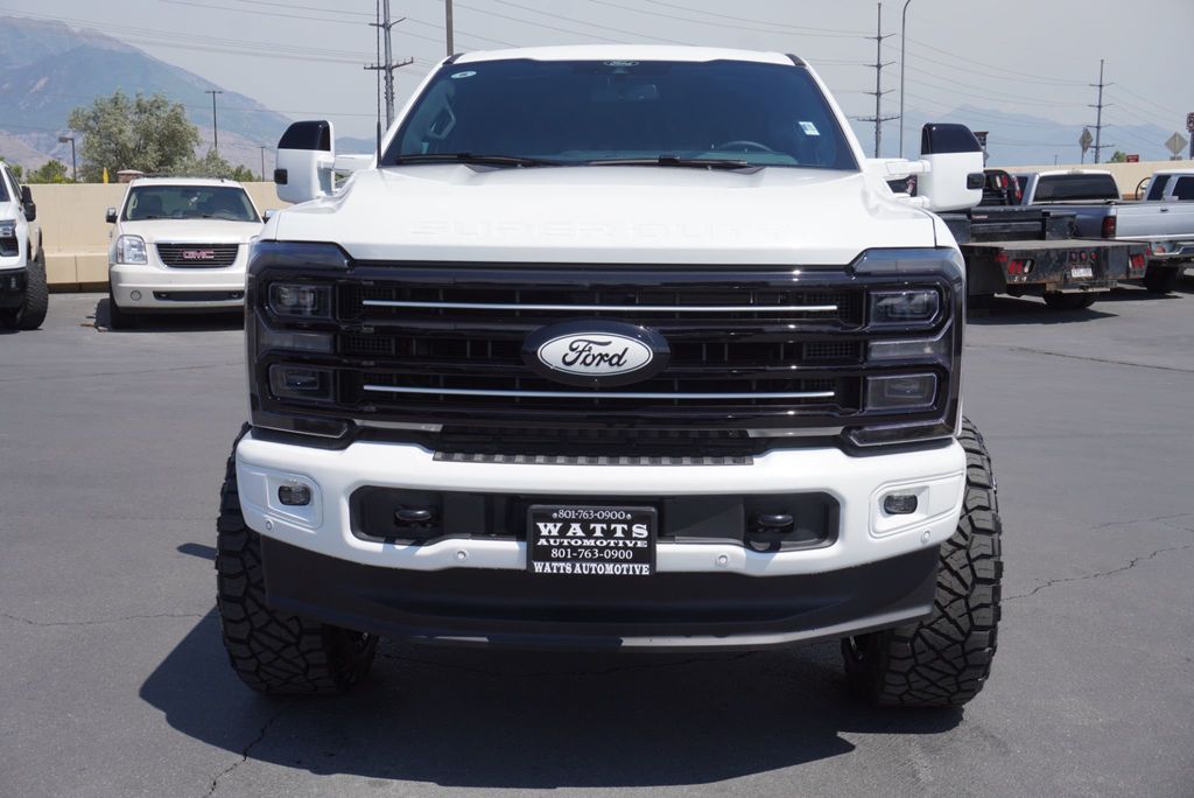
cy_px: 399
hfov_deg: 51.3
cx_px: 597
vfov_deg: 35.5
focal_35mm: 38
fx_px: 1244
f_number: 8
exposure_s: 1/320
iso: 100
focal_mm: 25
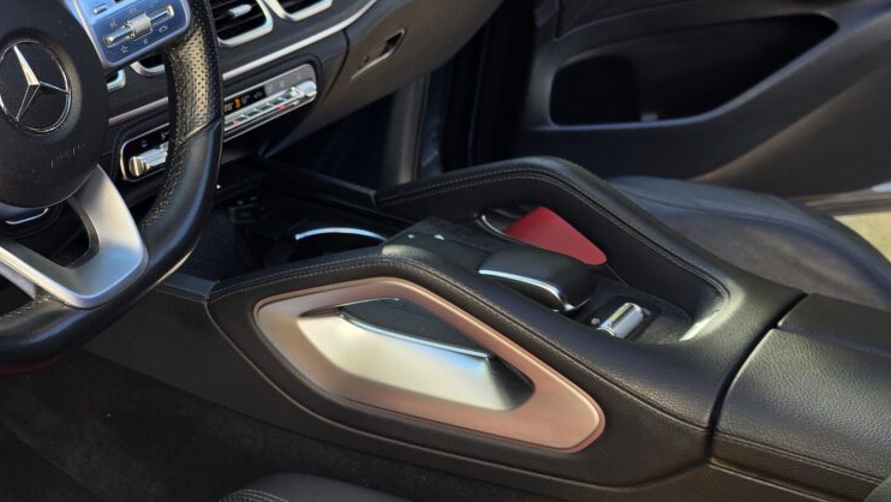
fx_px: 1276
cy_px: 237
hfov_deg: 37.0
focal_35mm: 54
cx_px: 166
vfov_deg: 22.2
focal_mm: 6.5
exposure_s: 1/359
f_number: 1.4
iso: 32
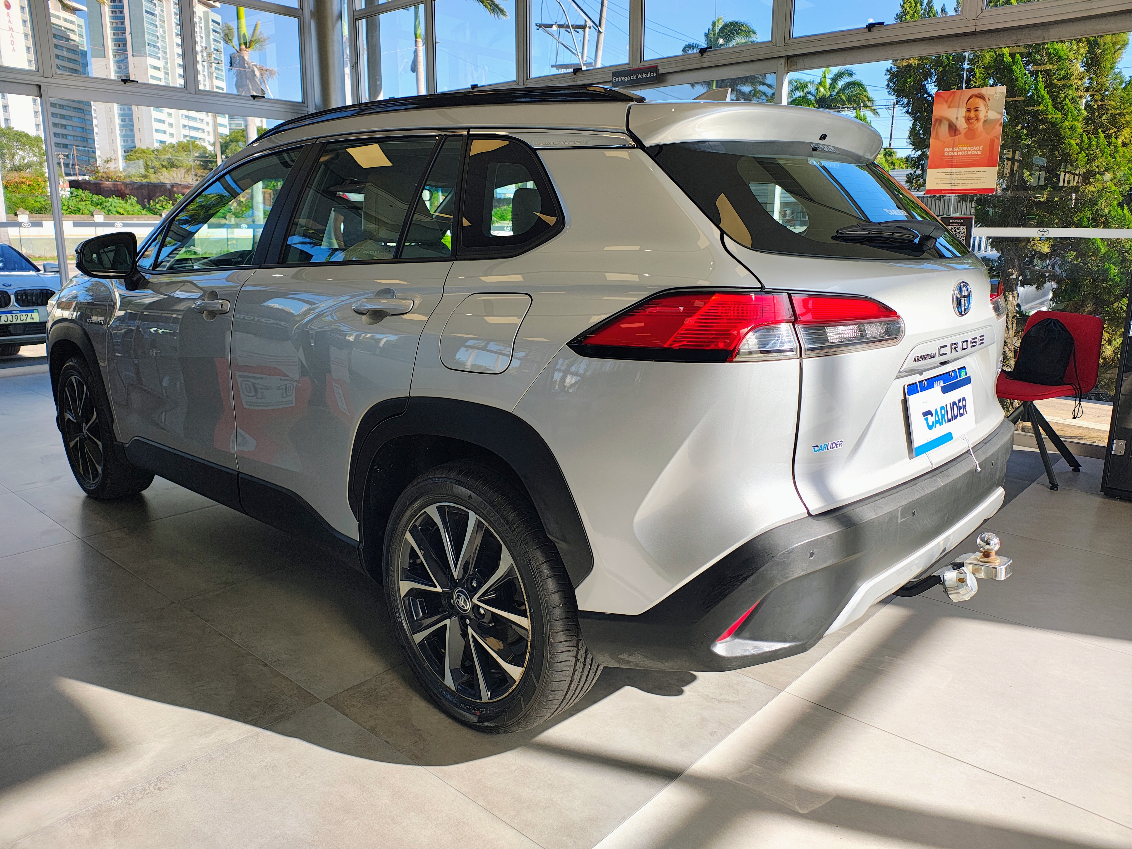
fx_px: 818
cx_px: 566
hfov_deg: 69.4
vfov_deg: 54.9
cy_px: 424
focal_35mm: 25
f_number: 1.4
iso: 100
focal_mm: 5.89
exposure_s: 1/393
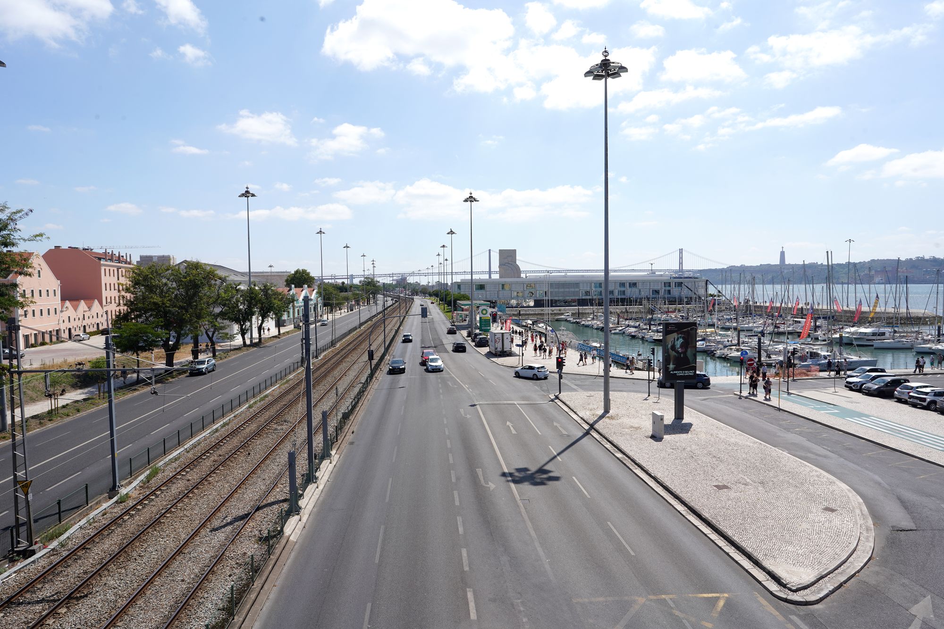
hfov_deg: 73.7
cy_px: 314
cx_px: 472
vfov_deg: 53.1
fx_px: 629
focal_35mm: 24
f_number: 16
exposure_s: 1/100
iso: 100
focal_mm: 24
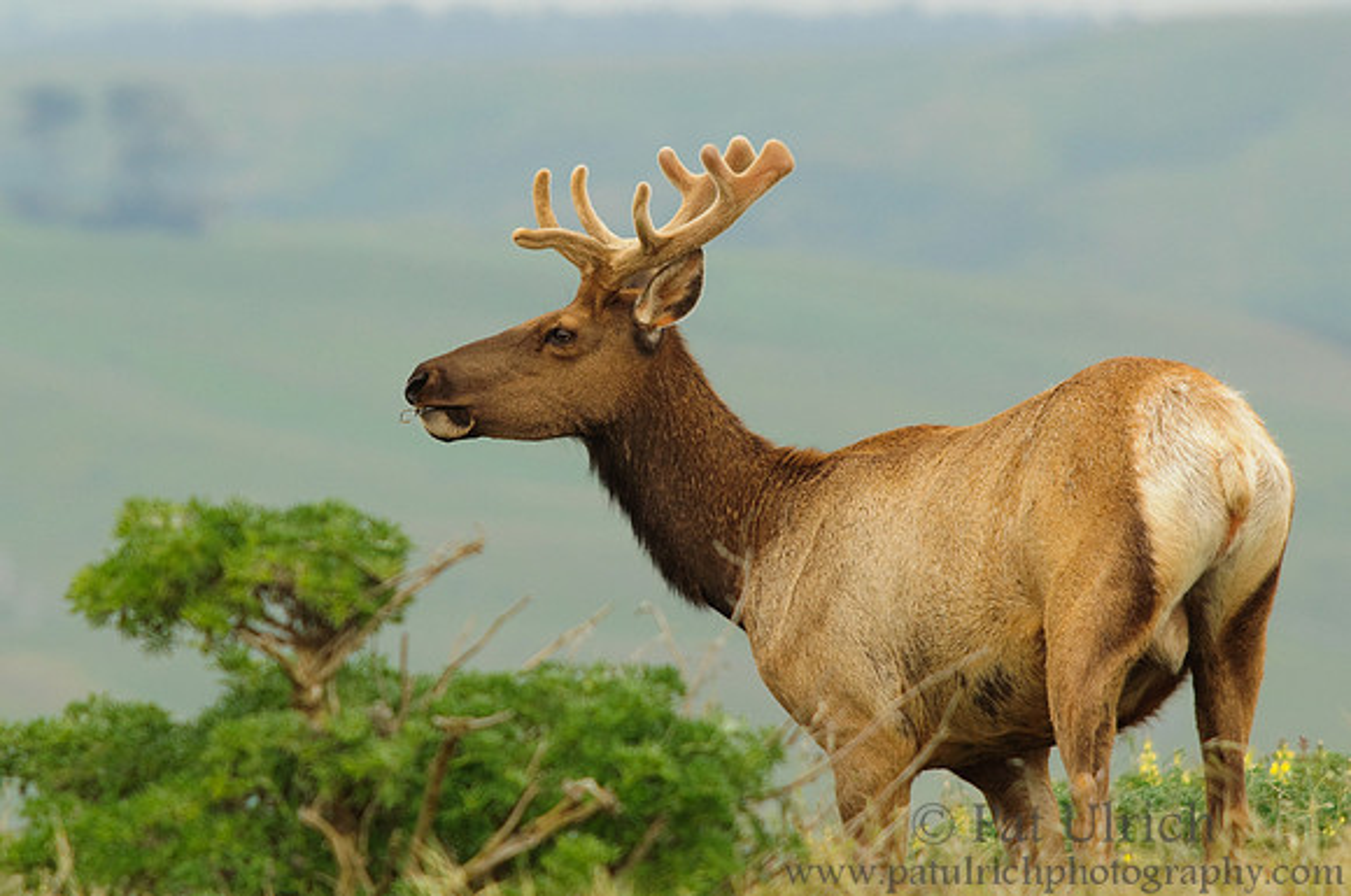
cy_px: 448
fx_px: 19674
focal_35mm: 525
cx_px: 676
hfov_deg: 3.9
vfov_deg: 2.6
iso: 400
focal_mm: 350
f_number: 8
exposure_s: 1/640
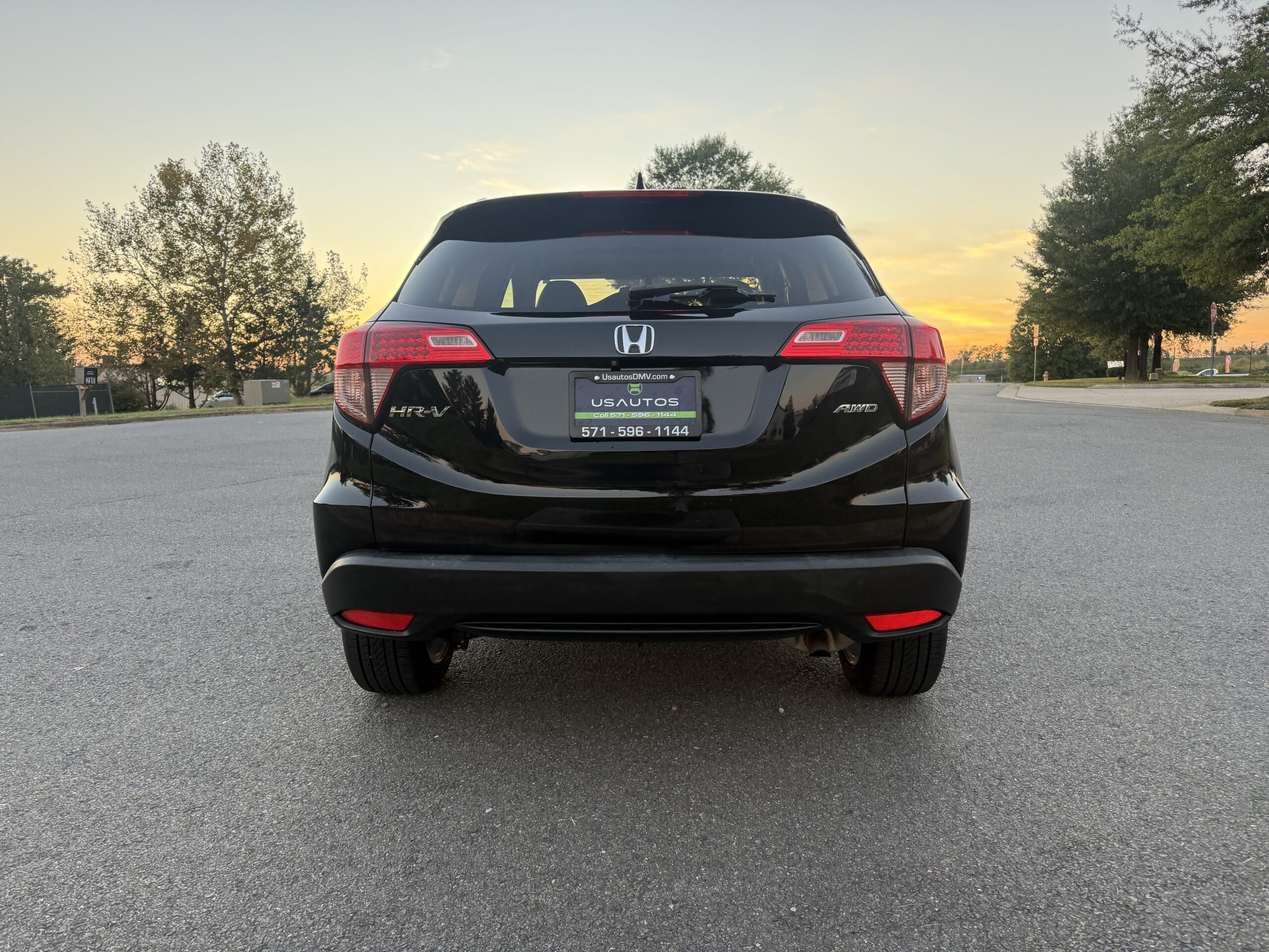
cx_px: 634
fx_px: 880
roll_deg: -0.8
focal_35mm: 24
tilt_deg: -4.3
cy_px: 476
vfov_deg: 56.8
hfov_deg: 71.6
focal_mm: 6.76
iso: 125
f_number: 1.78
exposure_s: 1/121
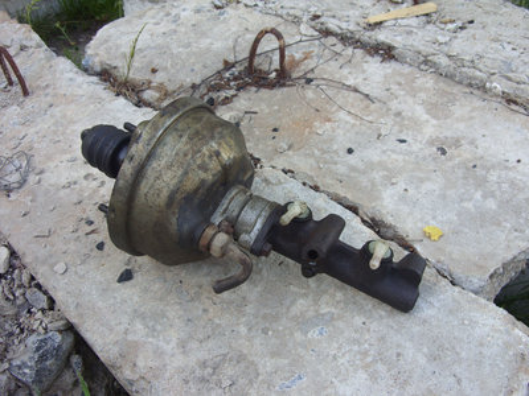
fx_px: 581
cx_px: 264
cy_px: 198
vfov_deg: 37.7
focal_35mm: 38
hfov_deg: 49.0
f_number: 2.8
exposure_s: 1/114
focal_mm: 6.3
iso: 50
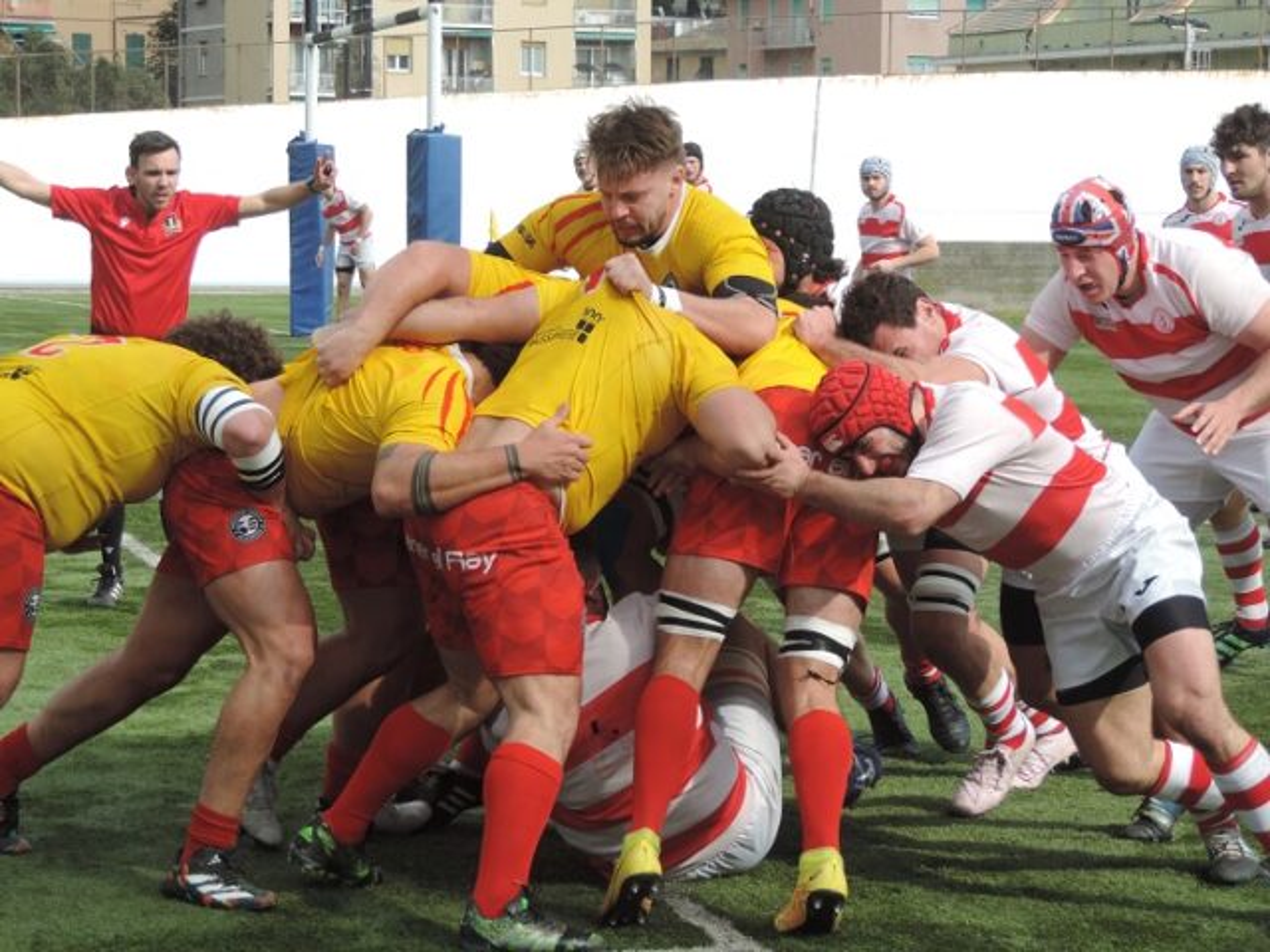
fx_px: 3852
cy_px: 476
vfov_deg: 14.1
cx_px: 635
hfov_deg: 18.7
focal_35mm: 105
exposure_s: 1/1000
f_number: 4.2
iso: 200
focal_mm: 18.7
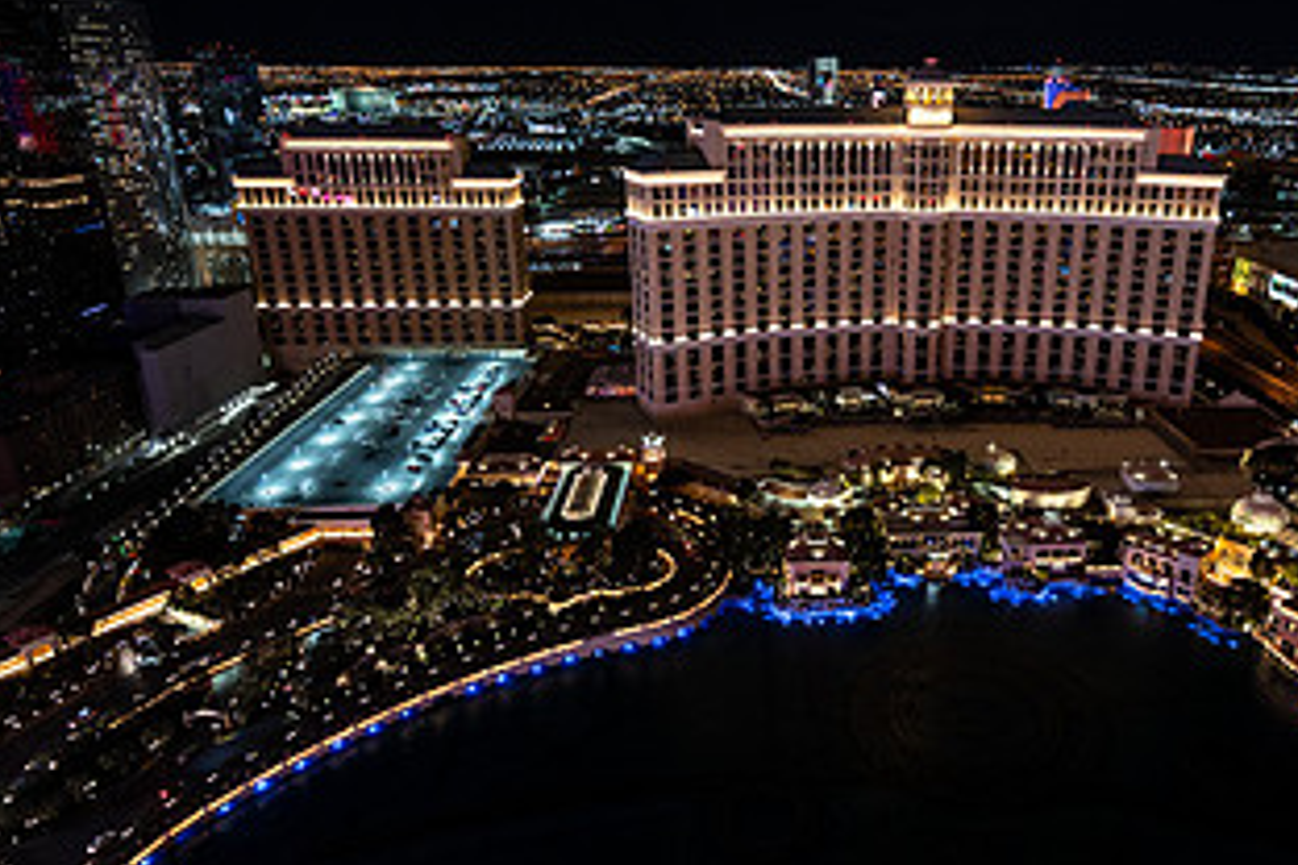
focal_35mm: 26
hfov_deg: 68.0
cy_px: 408
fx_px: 937
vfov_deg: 49.5
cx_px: 832
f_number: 4
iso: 1100
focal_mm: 14
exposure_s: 1/30
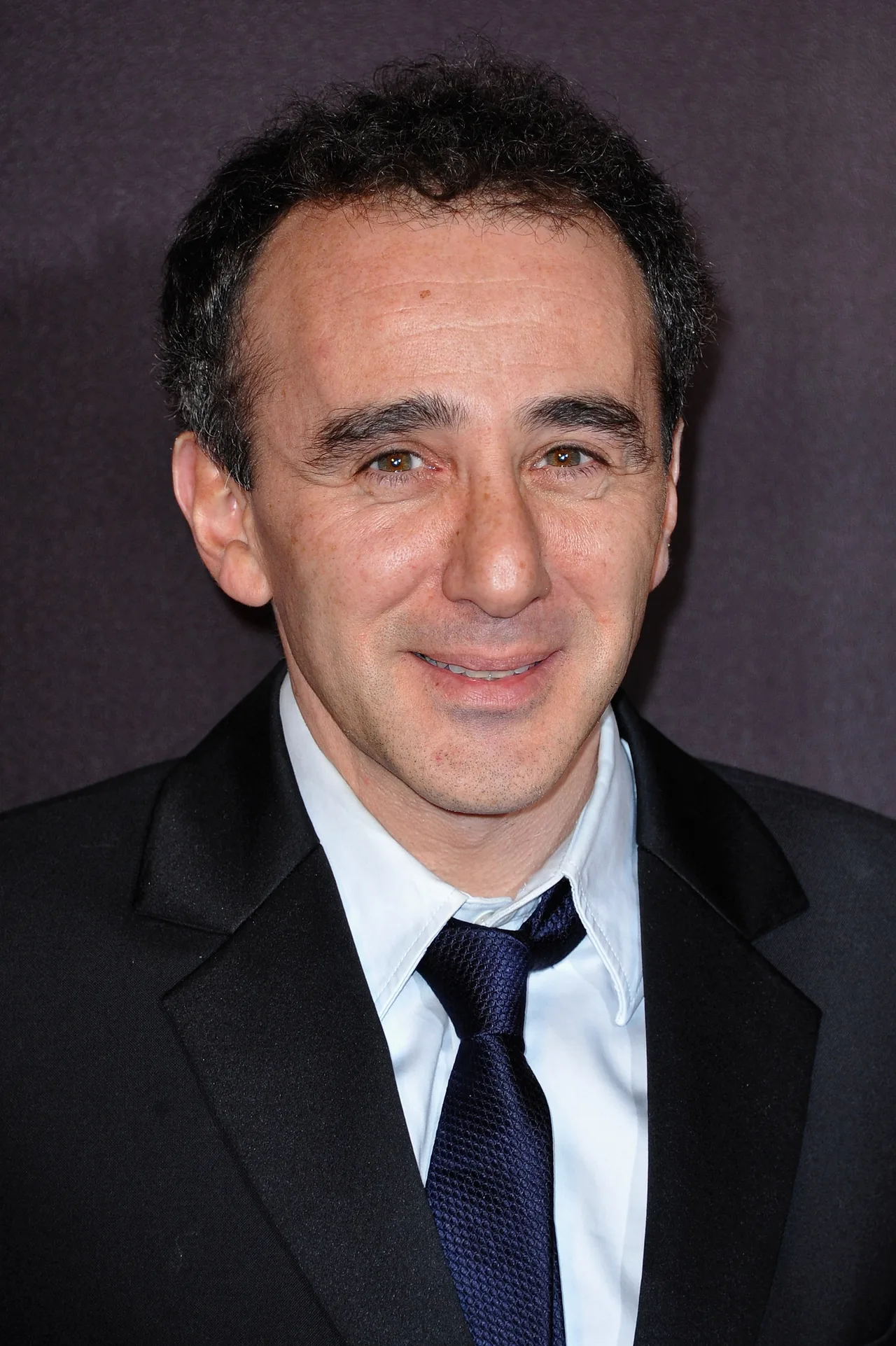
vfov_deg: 8.2
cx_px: 448
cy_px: 673
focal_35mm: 250
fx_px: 9343
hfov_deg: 5.5
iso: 640
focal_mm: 250
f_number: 7.1
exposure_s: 1/200
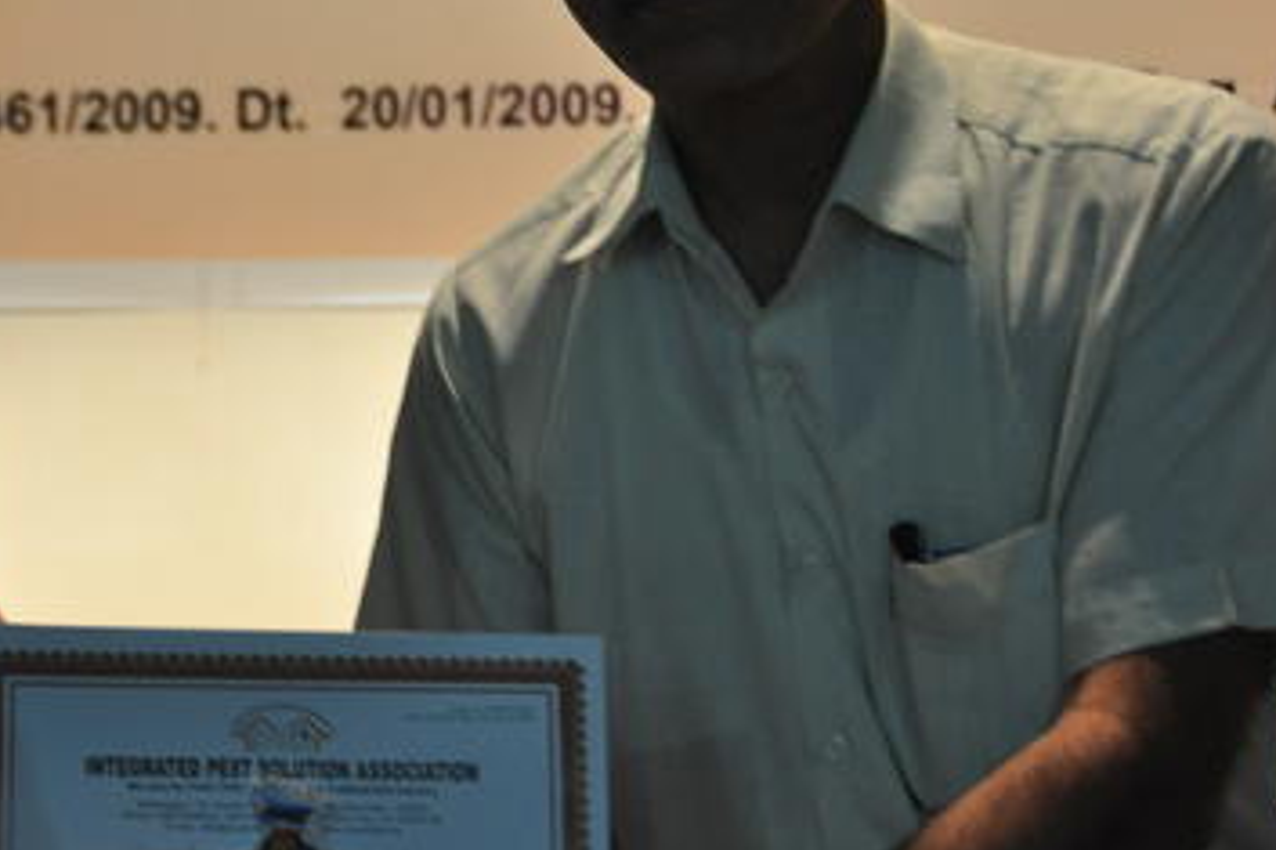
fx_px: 5875
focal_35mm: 166
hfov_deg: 12.3
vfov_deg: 8.3
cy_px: 277
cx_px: 239
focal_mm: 65
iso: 800
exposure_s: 1/60
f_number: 5
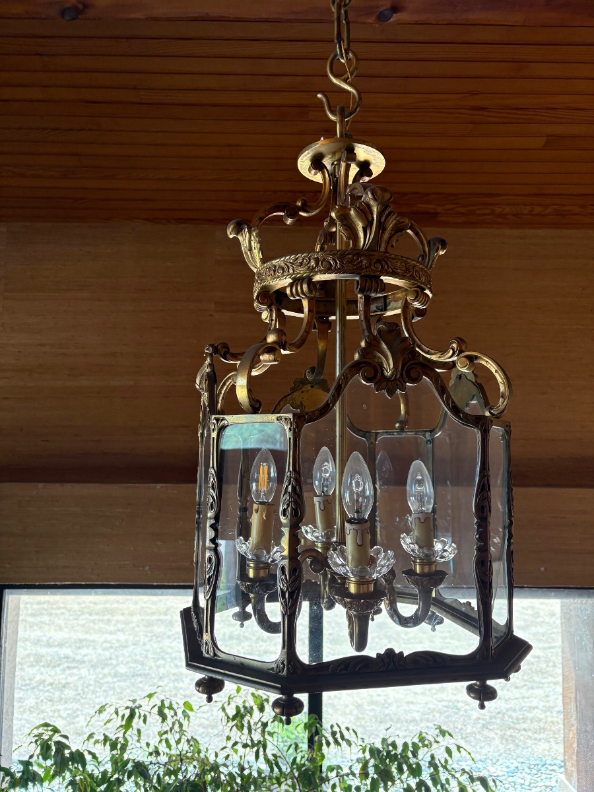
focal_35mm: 26
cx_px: 297
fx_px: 595
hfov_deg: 53.1
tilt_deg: +6.4
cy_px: 396
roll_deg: -1.1
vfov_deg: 67.3
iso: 125
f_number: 1.6
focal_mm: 5.96
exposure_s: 1/122
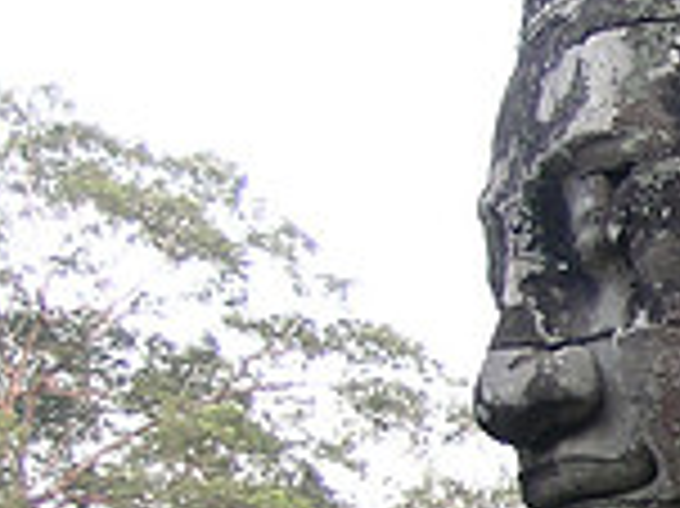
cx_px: 1274
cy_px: 434
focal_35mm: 308
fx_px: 6046
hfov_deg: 6.3
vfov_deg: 4.8
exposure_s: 1/29.5
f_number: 3.1
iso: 50
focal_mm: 8
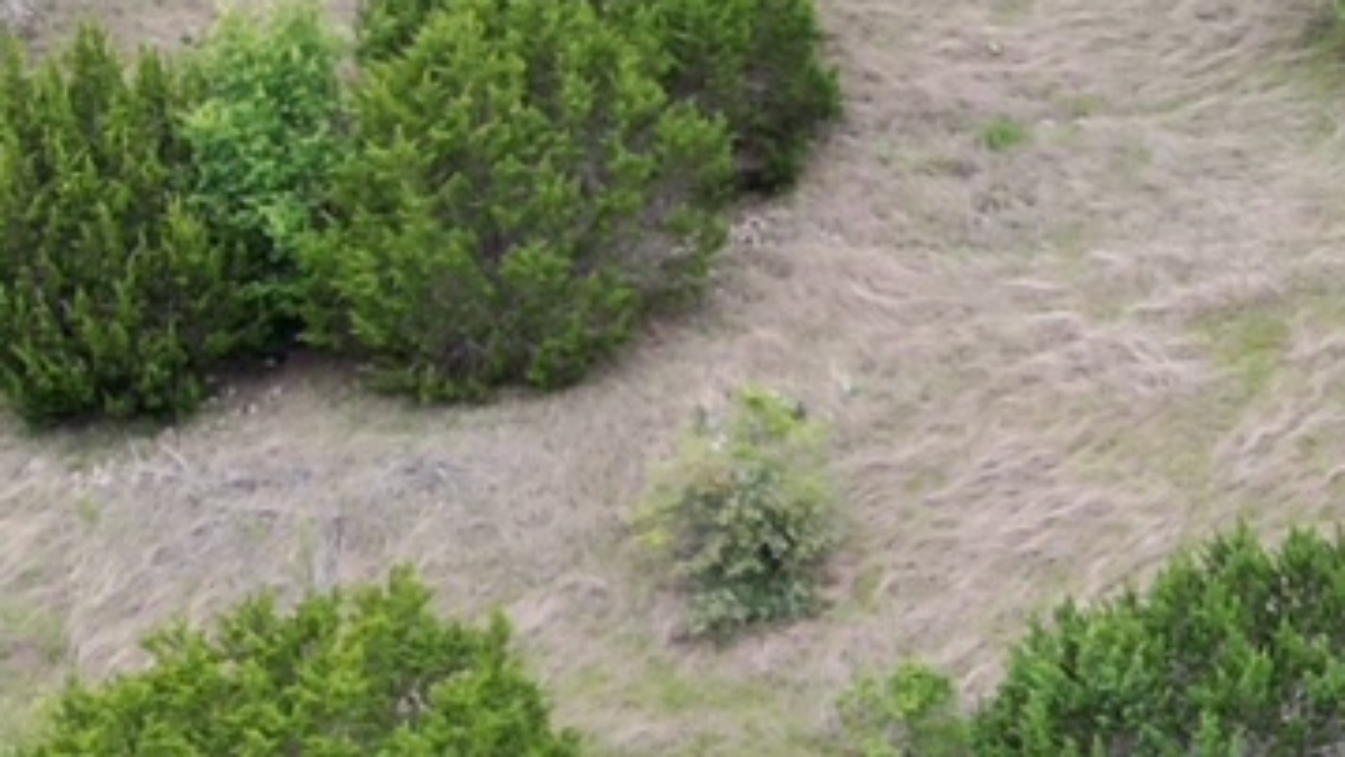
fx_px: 5243
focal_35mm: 147
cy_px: 772
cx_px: 2218
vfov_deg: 8.2
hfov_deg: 13.5
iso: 200
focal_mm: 6.72
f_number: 1.7
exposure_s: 1/1250
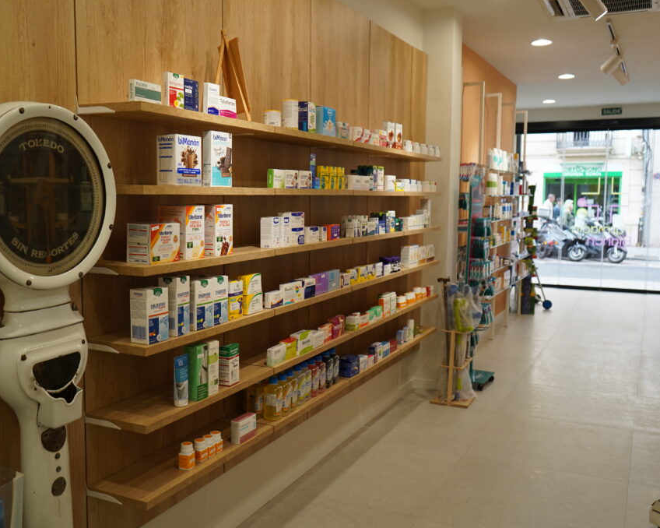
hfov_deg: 52.8
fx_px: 664
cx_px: 317
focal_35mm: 34
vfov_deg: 43.3
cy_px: 264
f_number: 4
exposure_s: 1/160
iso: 320
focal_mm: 30
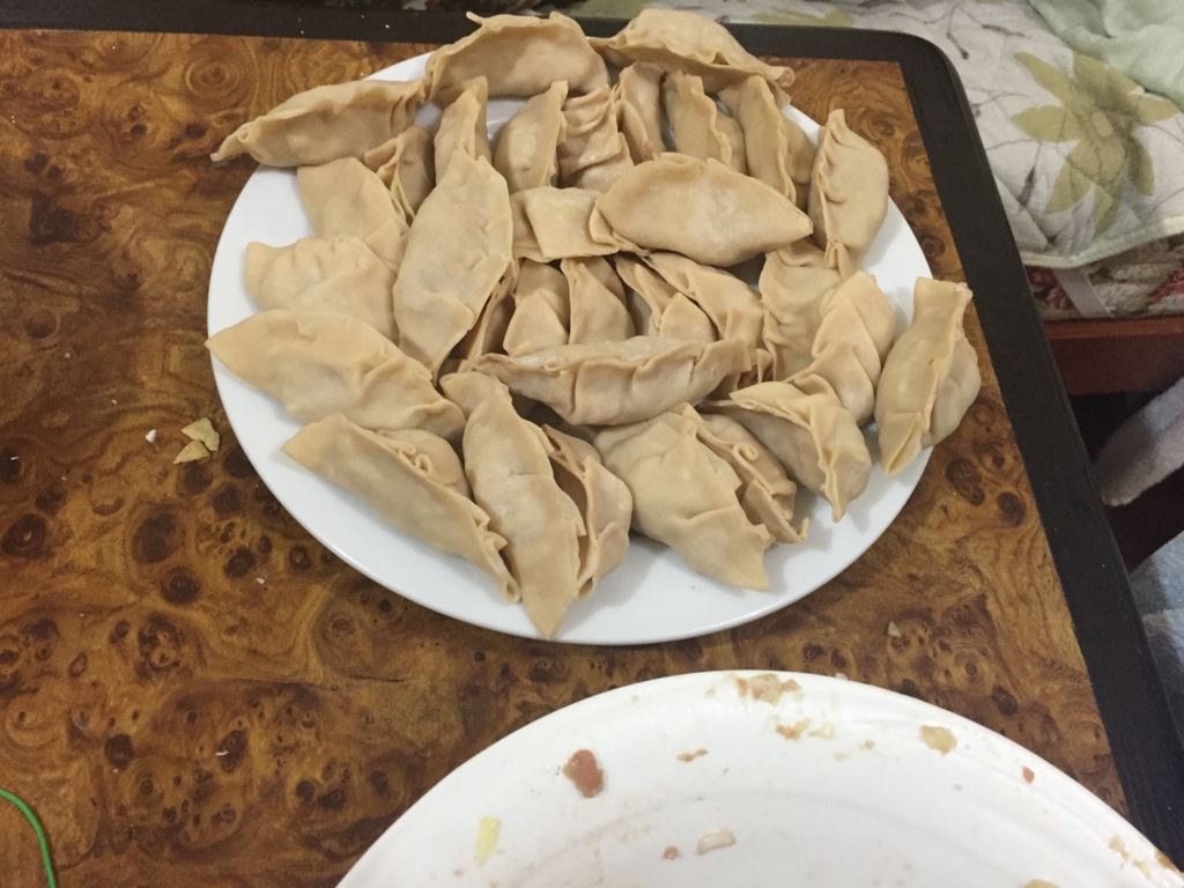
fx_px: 992
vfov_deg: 48.2
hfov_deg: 61.7
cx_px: 592
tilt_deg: -62.7
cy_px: 444
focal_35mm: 29
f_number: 2.2
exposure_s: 1/30
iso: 250
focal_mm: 4.15
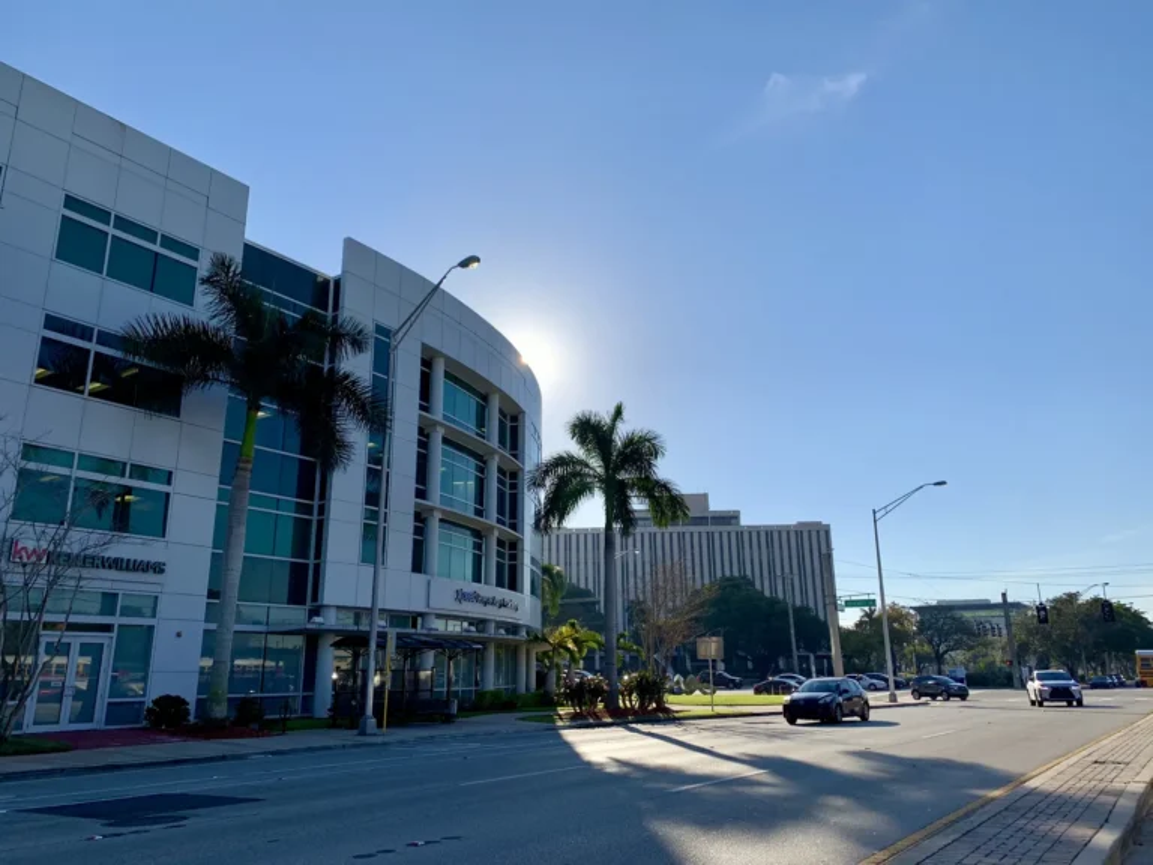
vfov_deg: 53.1
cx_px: 576
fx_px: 866
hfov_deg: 67.3
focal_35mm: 26
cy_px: 432
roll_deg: +0.3
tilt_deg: +15.5
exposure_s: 1/3788
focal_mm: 4.25
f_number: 1.8
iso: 25
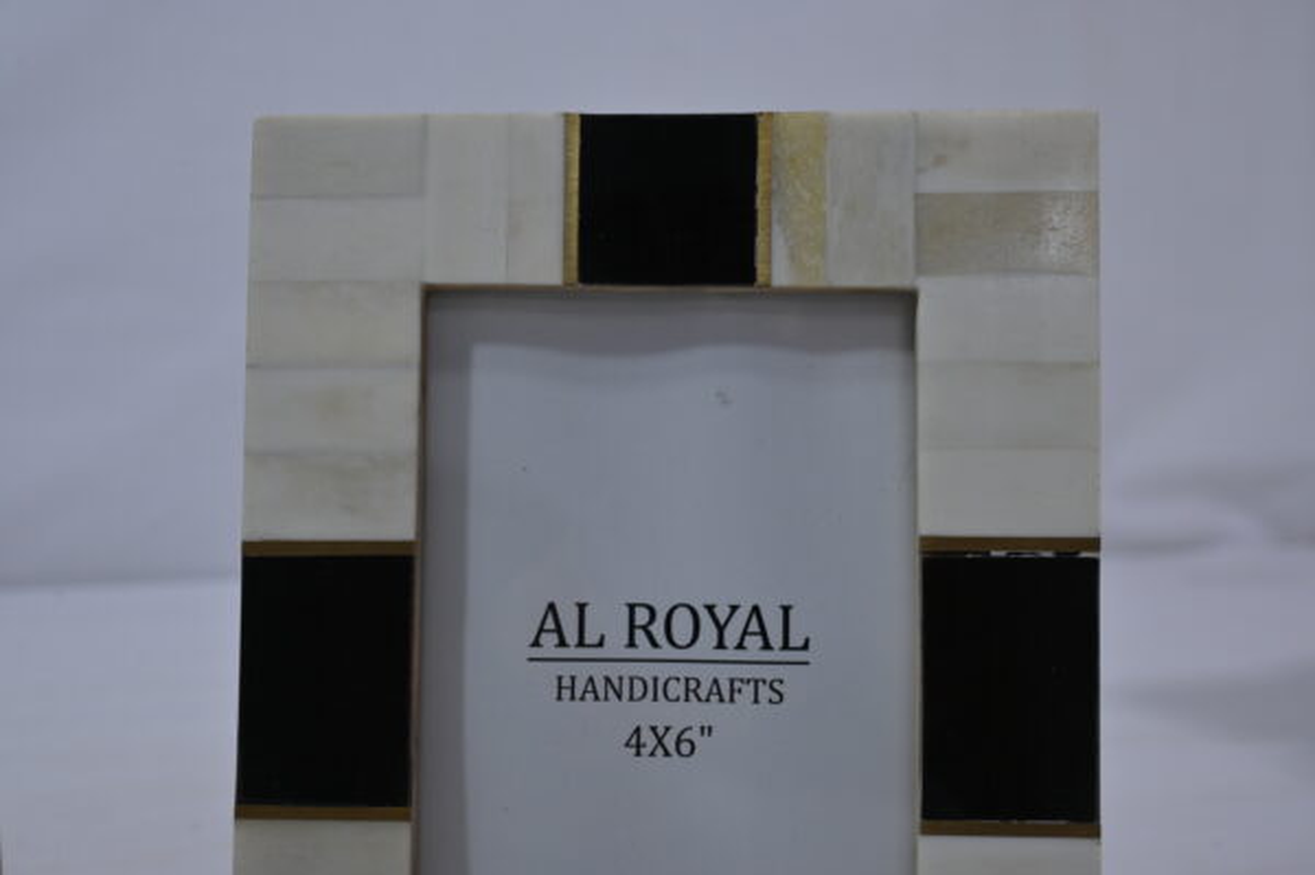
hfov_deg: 44.5
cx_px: 658
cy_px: 438
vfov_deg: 30.5
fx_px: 1606
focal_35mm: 44
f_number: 9
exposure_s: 1/125
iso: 500
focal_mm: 44
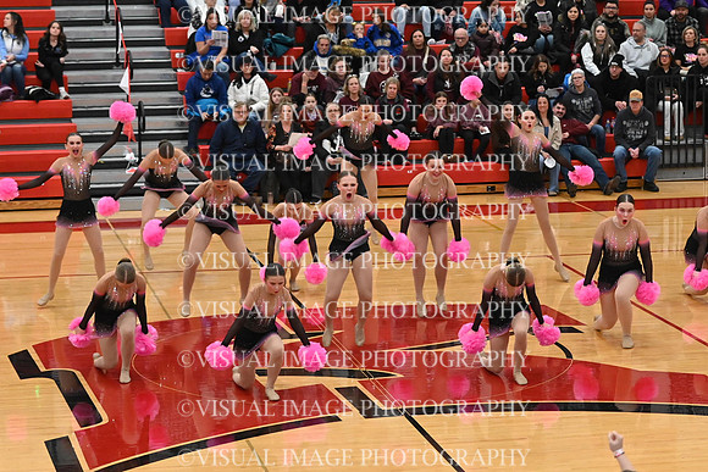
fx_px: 2065
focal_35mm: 105
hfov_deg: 19.5
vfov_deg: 13.0
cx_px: 354
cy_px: 236
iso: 8000
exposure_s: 1/400
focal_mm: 70
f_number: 4
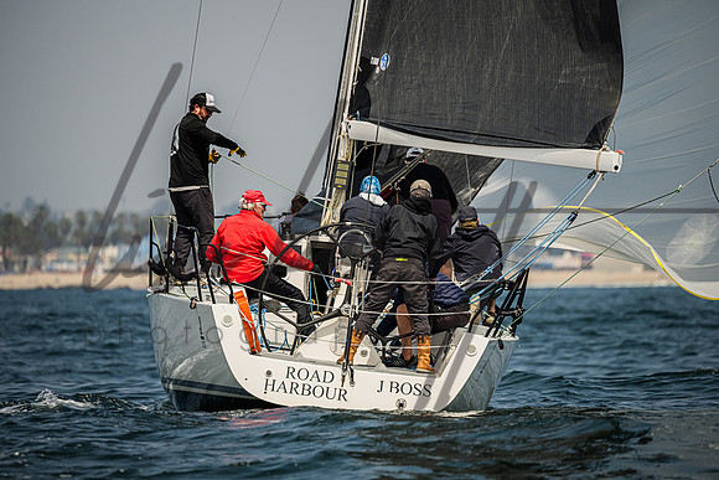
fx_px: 8223
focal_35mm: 412
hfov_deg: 5.0
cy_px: 240
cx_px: 360
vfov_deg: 3.3
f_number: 5.6
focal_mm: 400
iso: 450
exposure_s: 1/4000
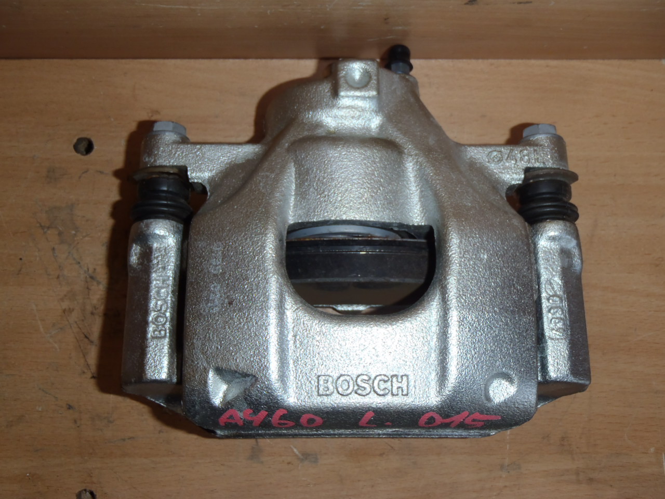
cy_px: 250
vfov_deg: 37.7
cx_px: 332
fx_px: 730
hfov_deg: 49.0
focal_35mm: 38
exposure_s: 1/40
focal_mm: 6.83
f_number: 4.6
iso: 100
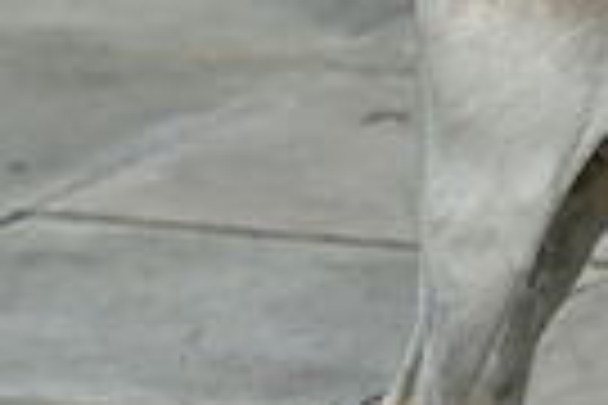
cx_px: 1126
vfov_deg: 2.6
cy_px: 43
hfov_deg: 3.8
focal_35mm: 539
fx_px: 9102
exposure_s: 1/1250
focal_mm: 125
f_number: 4.5
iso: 140
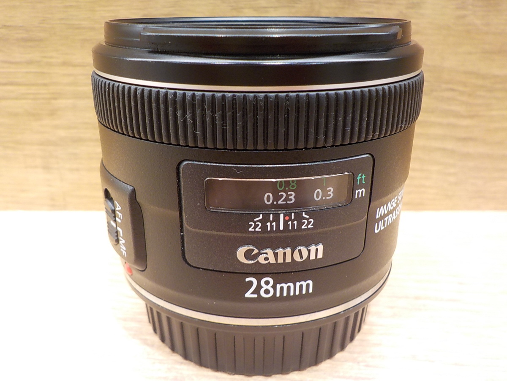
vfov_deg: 46.8
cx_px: 254
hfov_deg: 60.0
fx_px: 439
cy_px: 190
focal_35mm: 30
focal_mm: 4.1
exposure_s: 1/30
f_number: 3.3
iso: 140
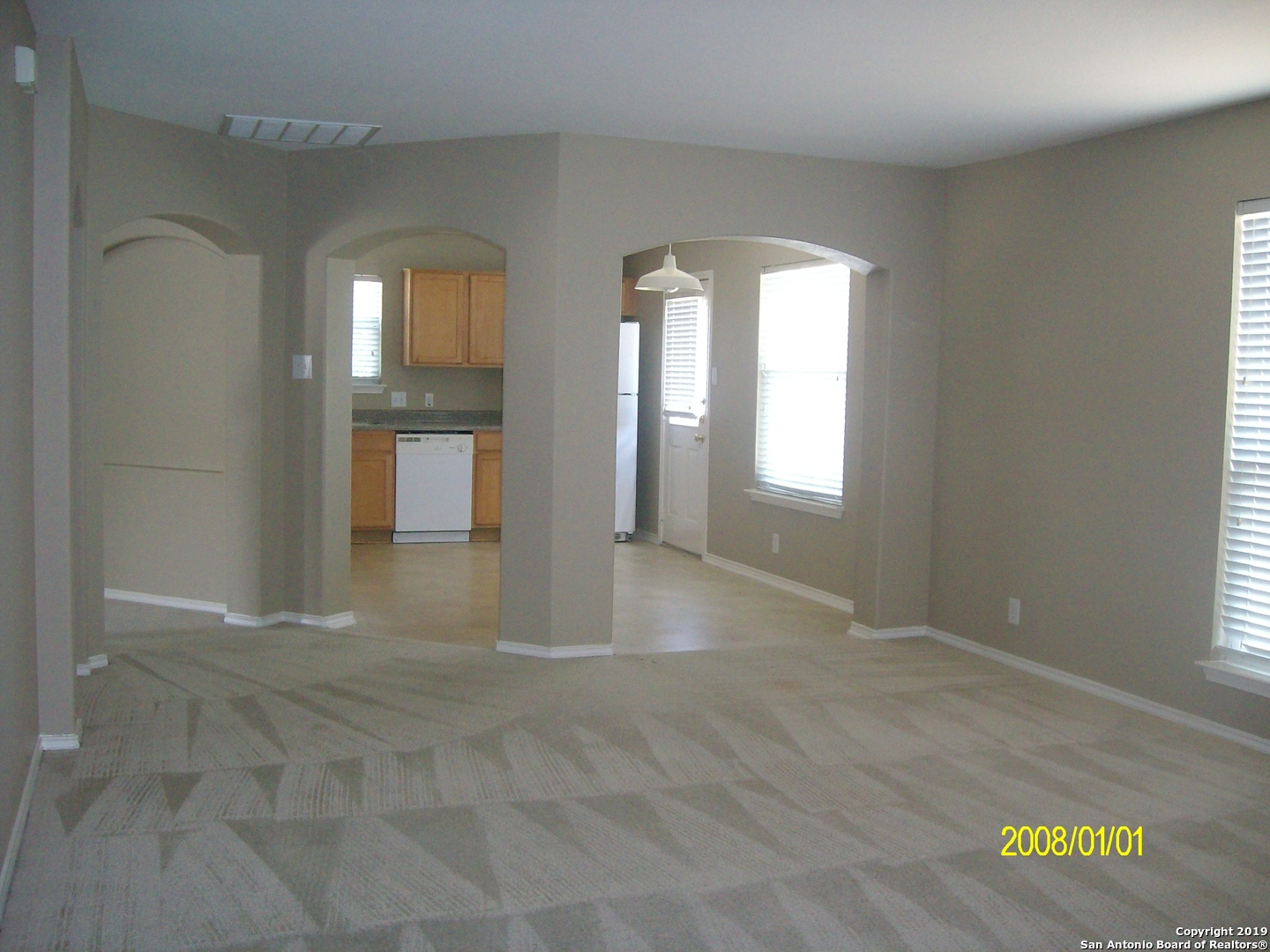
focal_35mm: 35
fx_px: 1284
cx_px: 635
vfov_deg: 40.7
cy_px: 476
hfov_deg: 52.6
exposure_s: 1/40
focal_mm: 5.8
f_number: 2.8
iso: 179
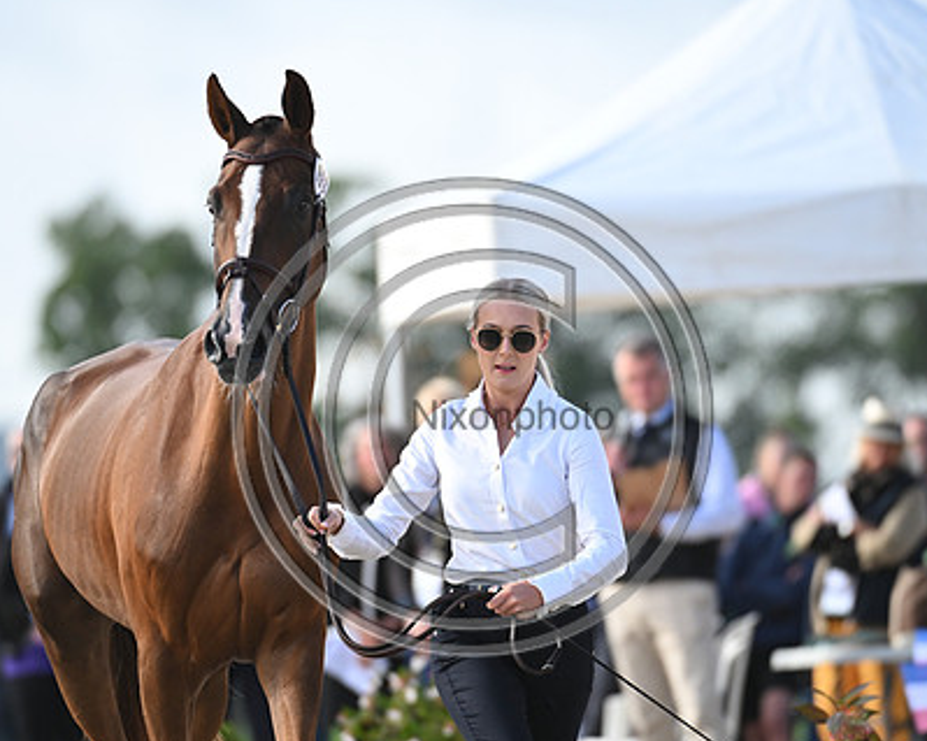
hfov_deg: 3.5
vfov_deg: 2.8
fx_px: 14976
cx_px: 446
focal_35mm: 546
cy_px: 384
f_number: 5
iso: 900
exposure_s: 1/1600
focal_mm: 400
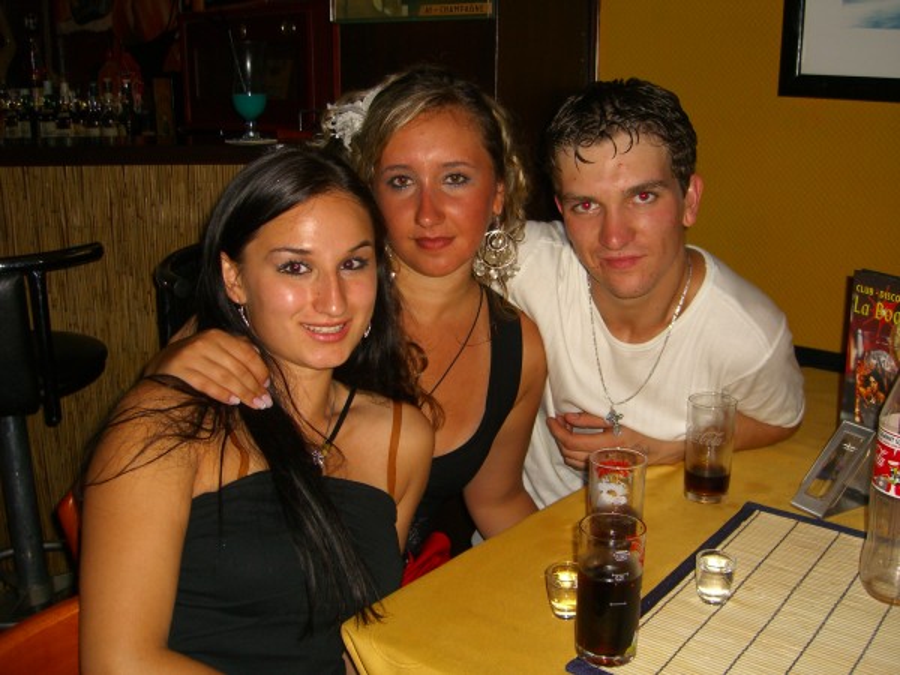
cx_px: 450
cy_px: 338
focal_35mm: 38
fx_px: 988
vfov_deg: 37.7
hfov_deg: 49.0
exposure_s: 1/60
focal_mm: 7.9
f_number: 2.8
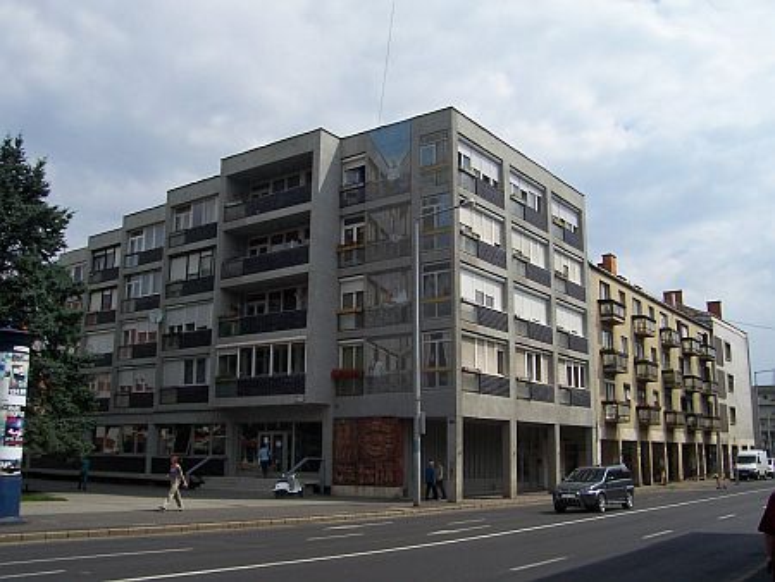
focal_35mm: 34
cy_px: 291
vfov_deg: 41.8
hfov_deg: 53.9
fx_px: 762
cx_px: 388
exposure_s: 1/1000
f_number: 5.6
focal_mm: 5.6
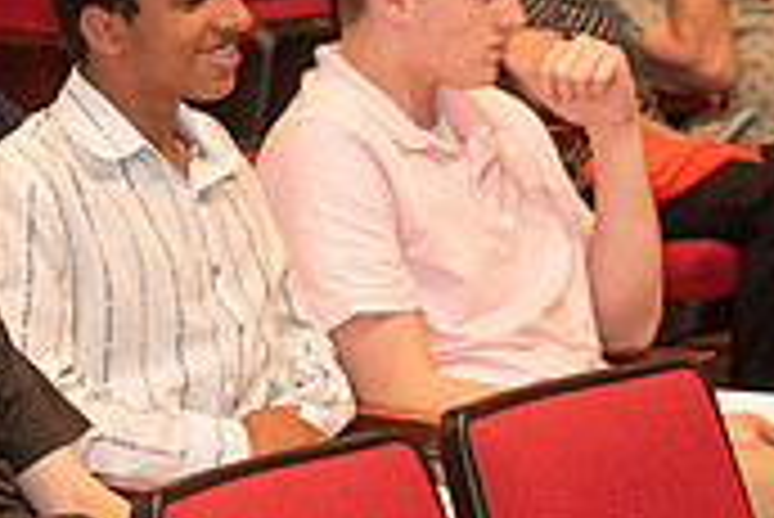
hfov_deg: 8.6
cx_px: -68
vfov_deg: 5.8
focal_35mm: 236
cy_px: 97
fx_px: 5078
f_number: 3.5
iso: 2000
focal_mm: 70
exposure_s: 1/100
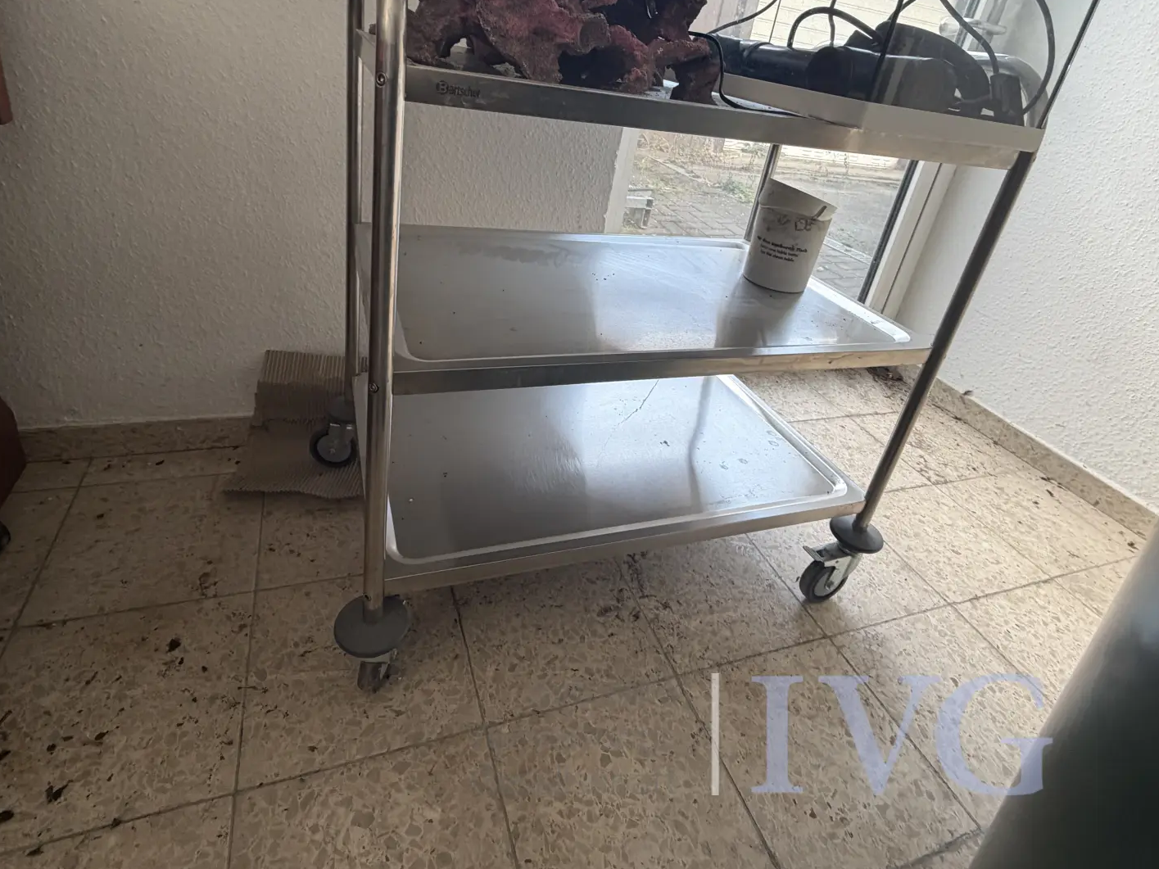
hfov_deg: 84.7
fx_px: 636
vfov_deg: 67.6
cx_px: 582
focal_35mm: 19
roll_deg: -9.4
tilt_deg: -24.2
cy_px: 324
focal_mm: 2.22
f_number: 2.2
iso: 160
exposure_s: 1/121
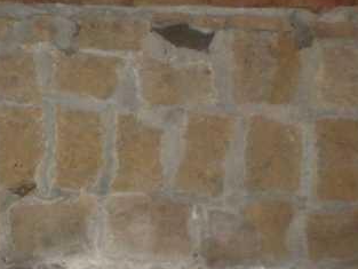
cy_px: 191
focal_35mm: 97
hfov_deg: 19.8
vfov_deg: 15.2
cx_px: 24
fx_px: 1004
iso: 800
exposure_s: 1/60
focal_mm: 6.3
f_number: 3.1
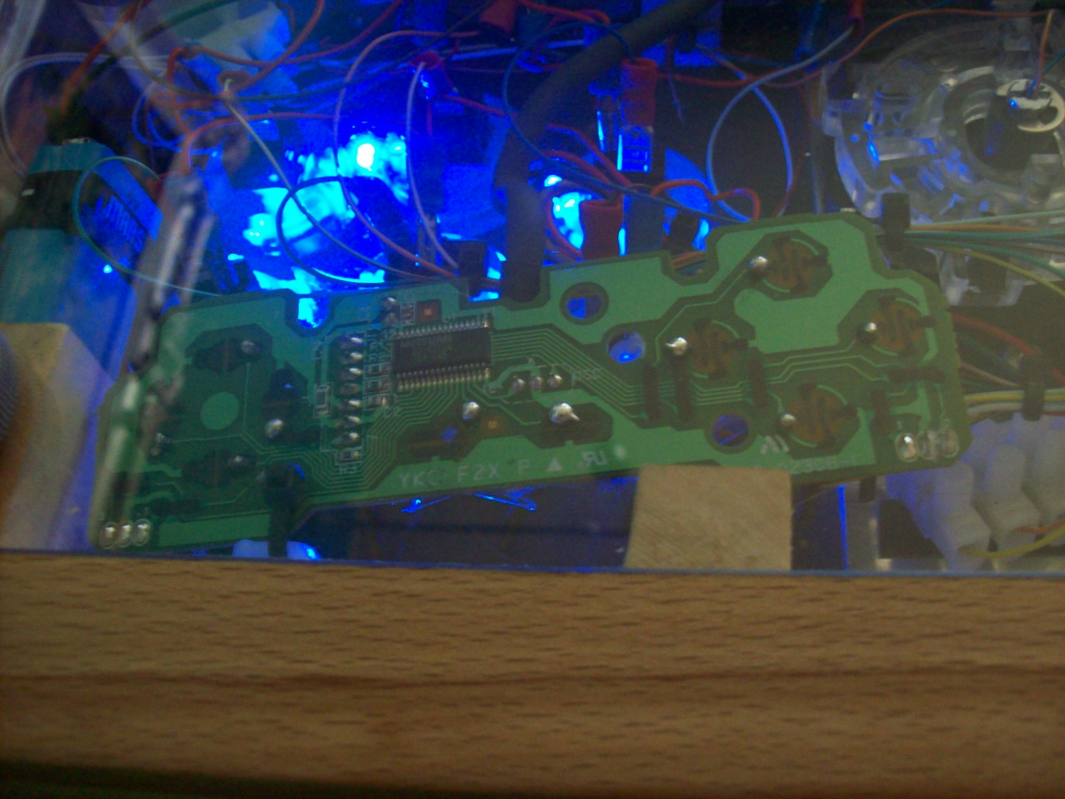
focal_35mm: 36
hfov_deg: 51.4
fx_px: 1108
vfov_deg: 39.7
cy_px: 400
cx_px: 532
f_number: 2.7
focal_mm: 6
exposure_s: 1/11.3
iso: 200
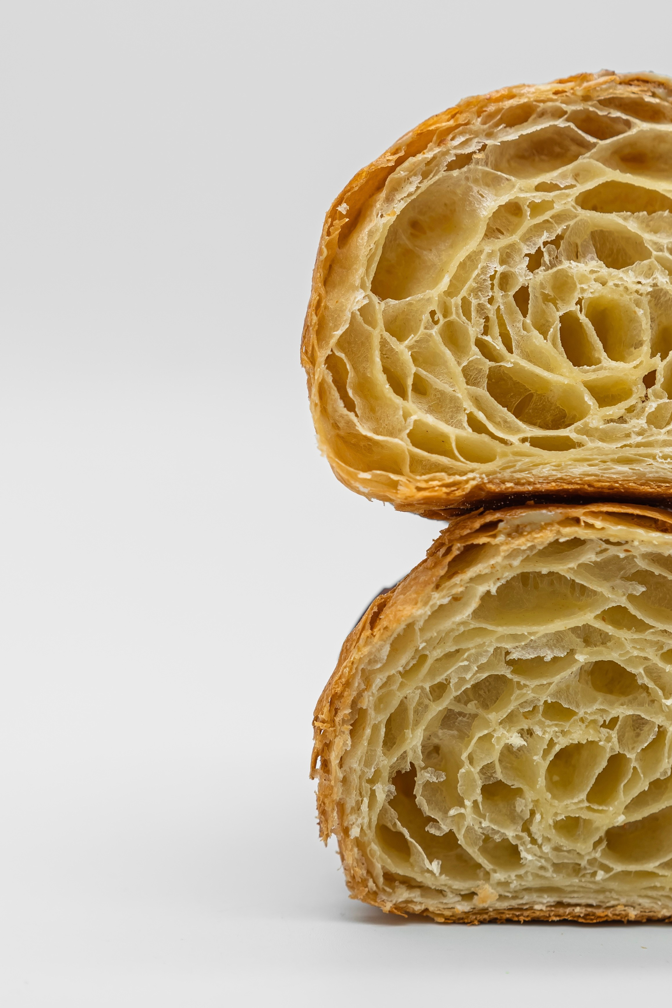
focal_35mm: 82
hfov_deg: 16.7
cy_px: 504
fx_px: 2296
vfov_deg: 24.8
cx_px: 336
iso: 80
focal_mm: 55
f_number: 3.5
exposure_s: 1/250
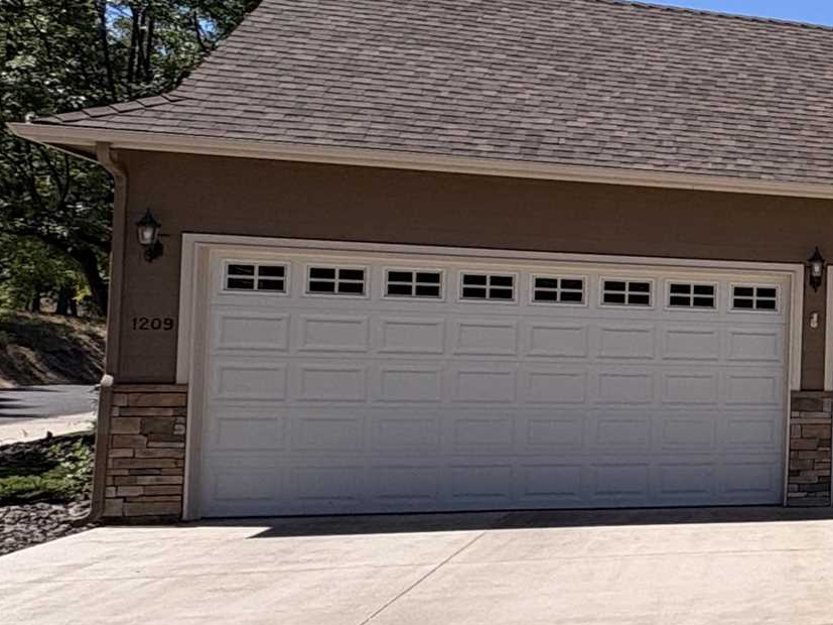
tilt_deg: +2.4
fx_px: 1251
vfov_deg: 28.0
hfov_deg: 25.8
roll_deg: -0.5
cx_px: 1290
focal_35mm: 52
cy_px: 339
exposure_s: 1/1976
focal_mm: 2.22
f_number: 2.2
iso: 50
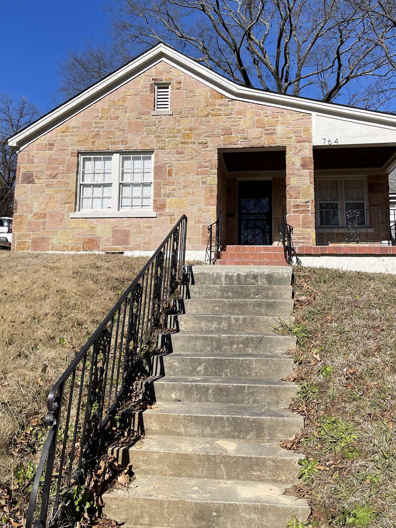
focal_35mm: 32
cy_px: 213
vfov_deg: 56.4
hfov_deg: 44.2
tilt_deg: +9.3
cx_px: 197
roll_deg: -1.4
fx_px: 488
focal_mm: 5.1
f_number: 1.6
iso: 32
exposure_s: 1/4348
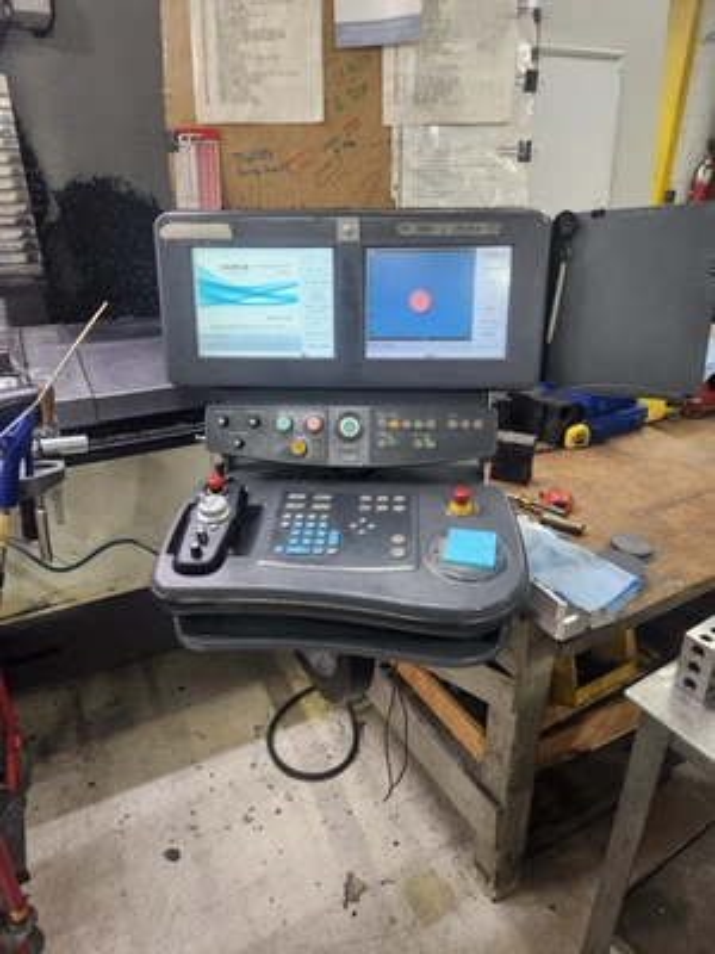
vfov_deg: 73.9
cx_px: 358
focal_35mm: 23
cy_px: 477
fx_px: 633
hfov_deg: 58.9
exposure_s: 1/120
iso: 250
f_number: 1.8
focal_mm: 5.4
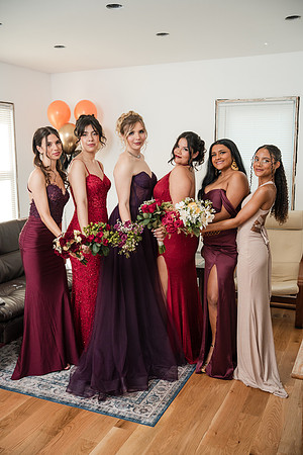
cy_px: 228
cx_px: 152
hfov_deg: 37.9
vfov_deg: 54.4
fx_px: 442
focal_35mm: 35
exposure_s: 1/250
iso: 1250
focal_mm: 35
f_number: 4
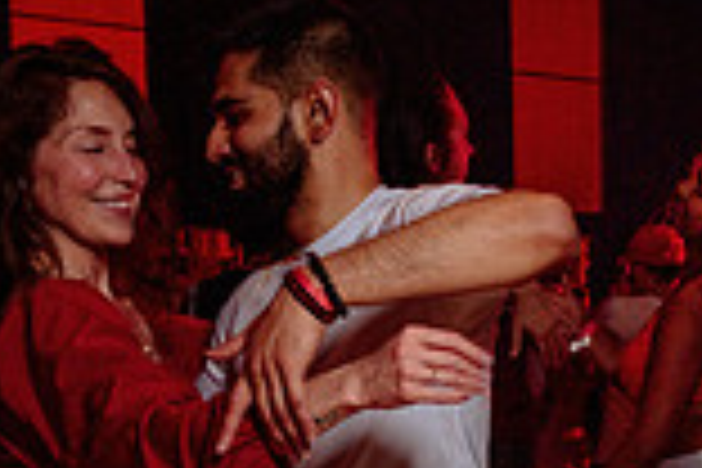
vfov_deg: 12.9
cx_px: 714
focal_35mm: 104
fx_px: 2028
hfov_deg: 19.1
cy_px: 530
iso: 1000
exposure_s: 1/40
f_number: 3.5
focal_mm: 24
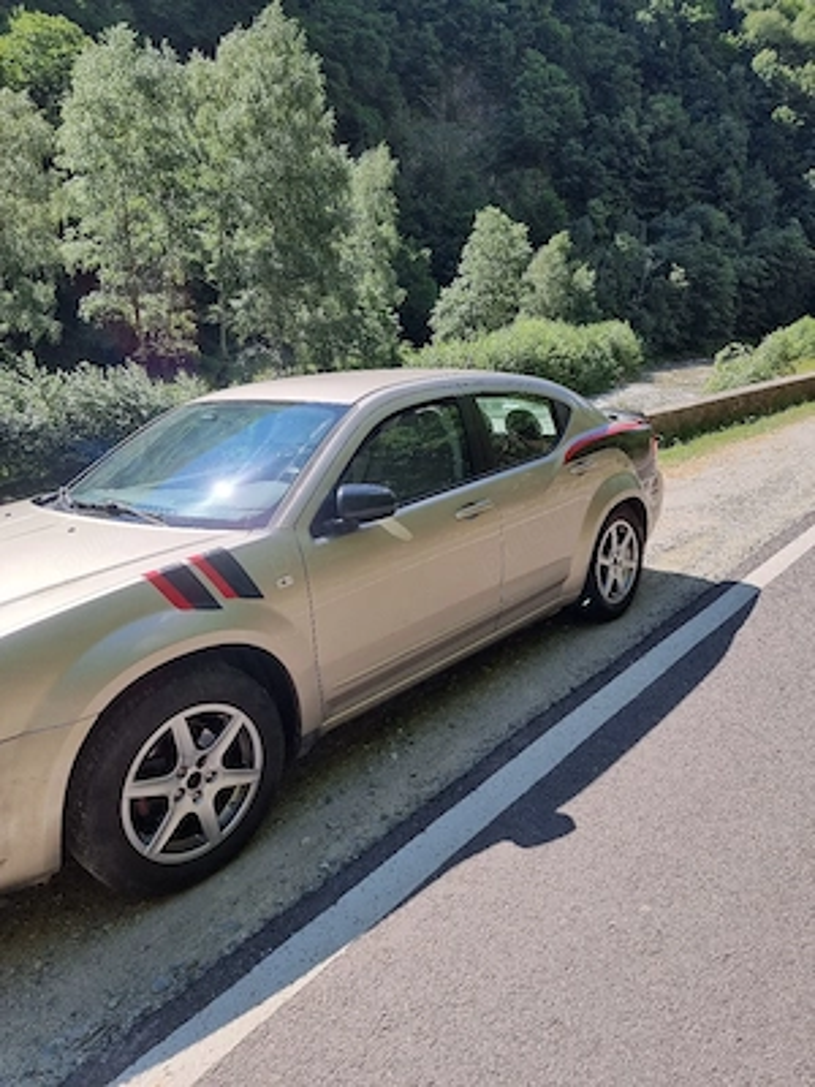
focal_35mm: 24
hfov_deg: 56.8
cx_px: 408
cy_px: 544
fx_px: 753
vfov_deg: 71.6
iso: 50
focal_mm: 6.7
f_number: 1.8
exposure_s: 1/625
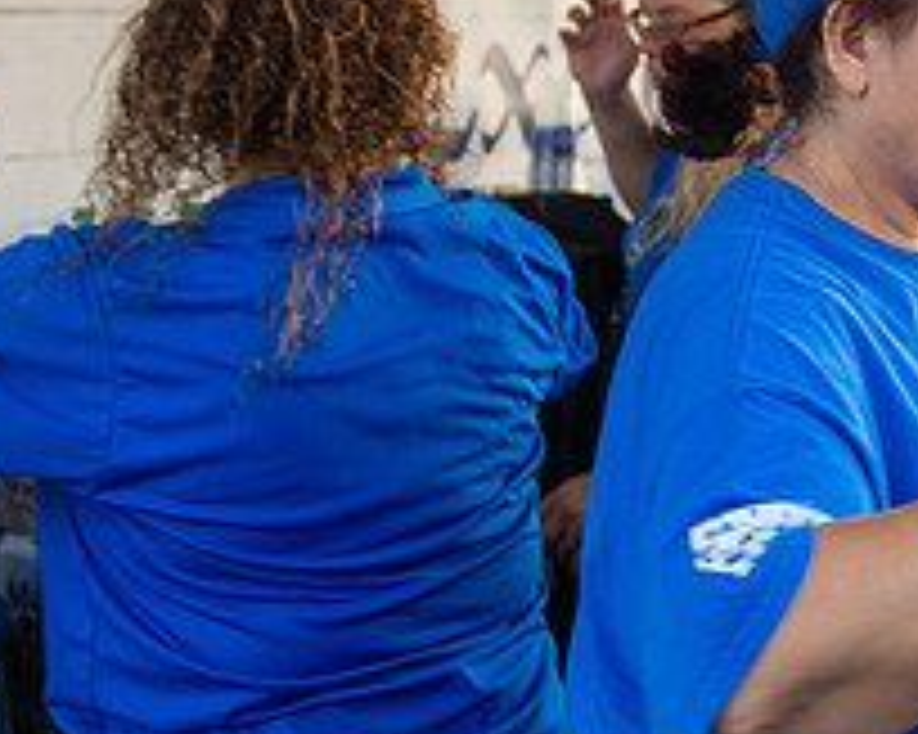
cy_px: 128
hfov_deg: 28.1
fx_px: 1738
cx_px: 882
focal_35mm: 64
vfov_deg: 23.4
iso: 125
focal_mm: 24
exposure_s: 1/125
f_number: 2.8
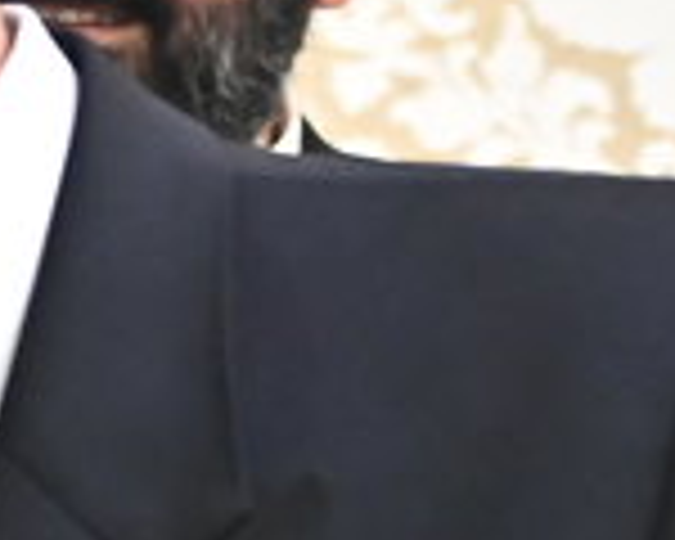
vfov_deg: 7.4
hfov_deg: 7.8
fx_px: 4195
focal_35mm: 210
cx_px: -1413
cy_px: 340
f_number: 2.8
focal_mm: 24
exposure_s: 1/200
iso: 3200
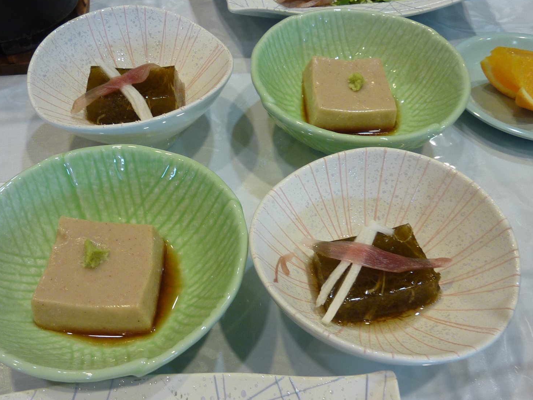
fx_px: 539
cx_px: 253
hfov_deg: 52.6
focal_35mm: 35
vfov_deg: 40.6
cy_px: 235
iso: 125
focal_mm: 4.1
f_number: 3.3
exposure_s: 1/30
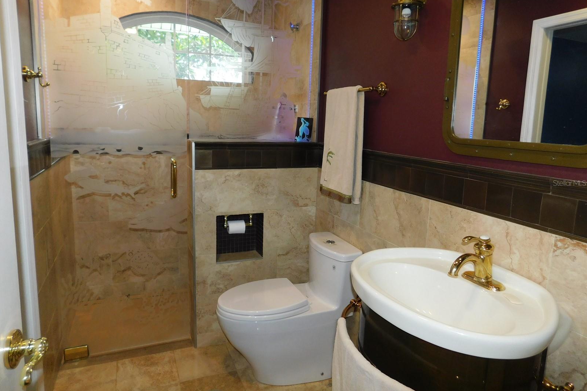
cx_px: 293
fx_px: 391
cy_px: 183
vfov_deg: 53.1
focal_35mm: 24
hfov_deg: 73.7
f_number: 3
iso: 200
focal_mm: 4
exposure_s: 1/30
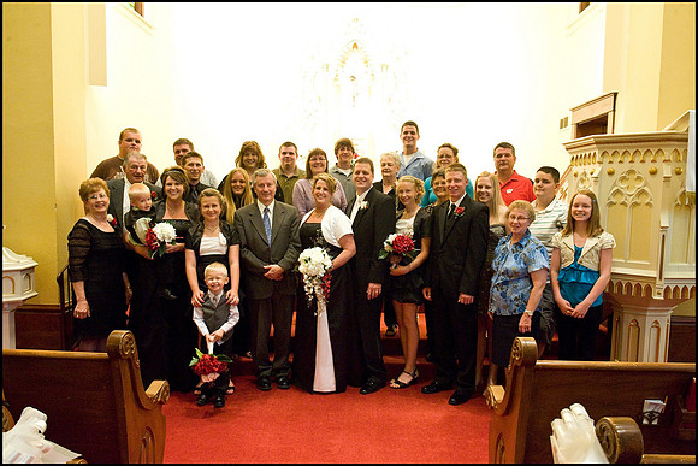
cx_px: 349
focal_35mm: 29
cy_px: 233
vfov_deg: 45.0
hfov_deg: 63.6
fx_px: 562
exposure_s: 1/30
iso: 6400
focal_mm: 29
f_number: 8
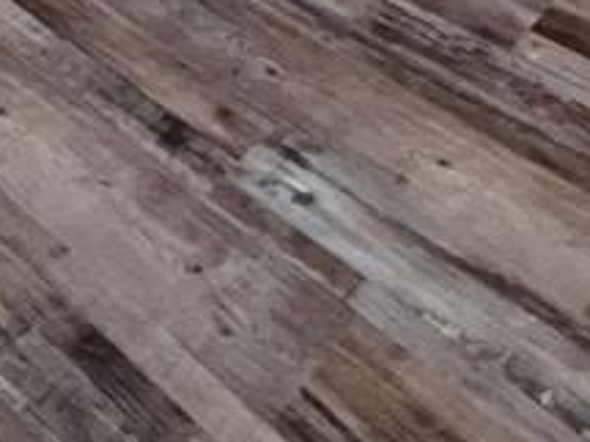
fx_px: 1056
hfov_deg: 31.2
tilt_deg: -10.6
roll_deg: +0.6
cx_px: 313
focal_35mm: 62
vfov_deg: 15.6
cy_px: -555
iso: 500
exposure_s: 1/60
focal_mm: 1.57
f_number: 1.8
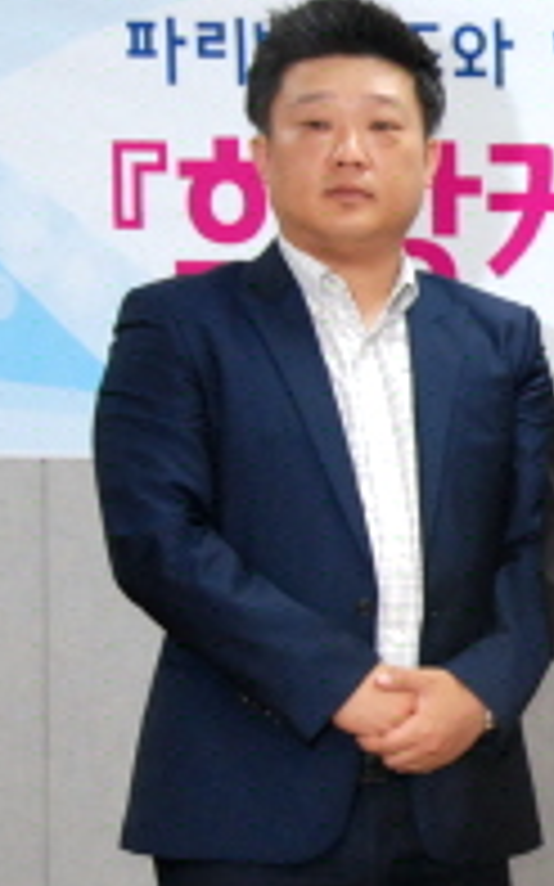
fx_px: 3941
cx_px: 1013
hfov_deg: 7.8
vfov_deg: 12.8
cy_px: 495
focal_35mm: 163
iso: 800
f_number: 5
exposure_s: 1/60
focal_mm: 42
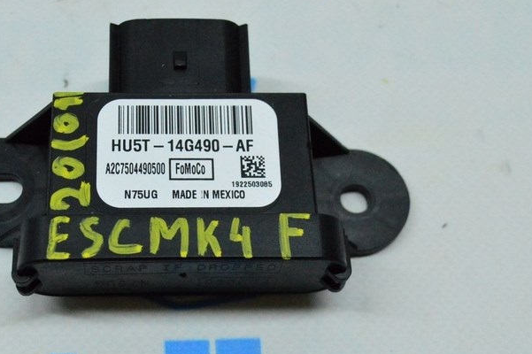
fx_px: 943
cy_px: 222
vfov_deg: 21.2
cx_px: 189
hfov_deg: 31.3
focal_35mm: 64
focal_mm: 25
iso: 6400
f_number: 6.3
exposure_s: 1/640
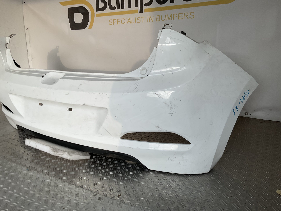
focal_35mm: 29
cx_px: 140
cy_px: 106
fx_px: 235
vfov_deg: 48.2
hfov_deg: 61.7
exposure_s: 1/120
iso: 20
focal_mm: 3
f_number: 1.8
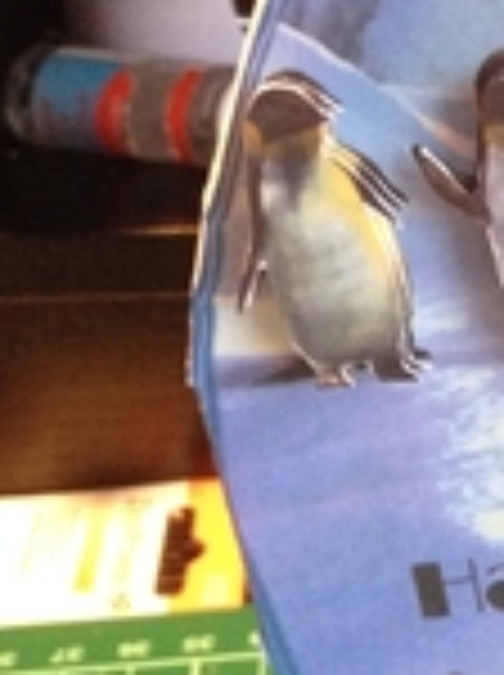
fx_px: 2044
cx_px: 754
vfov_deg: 18.5
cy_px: 76
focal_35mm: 105
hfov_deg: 13.3
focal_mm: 4.28
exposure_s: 1/20
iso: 320
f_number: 2.4
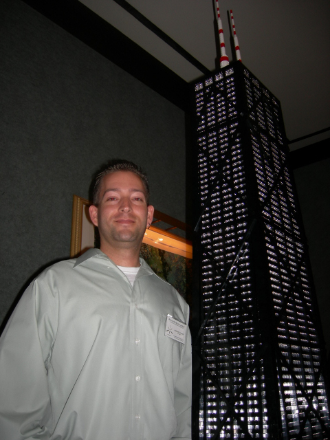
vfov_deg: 51.4
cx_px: 165
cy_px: 220
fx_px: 458
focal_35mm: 36
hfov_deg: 39.7
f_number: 2.7
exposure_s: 1/60.1
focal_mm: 7.5
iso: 64
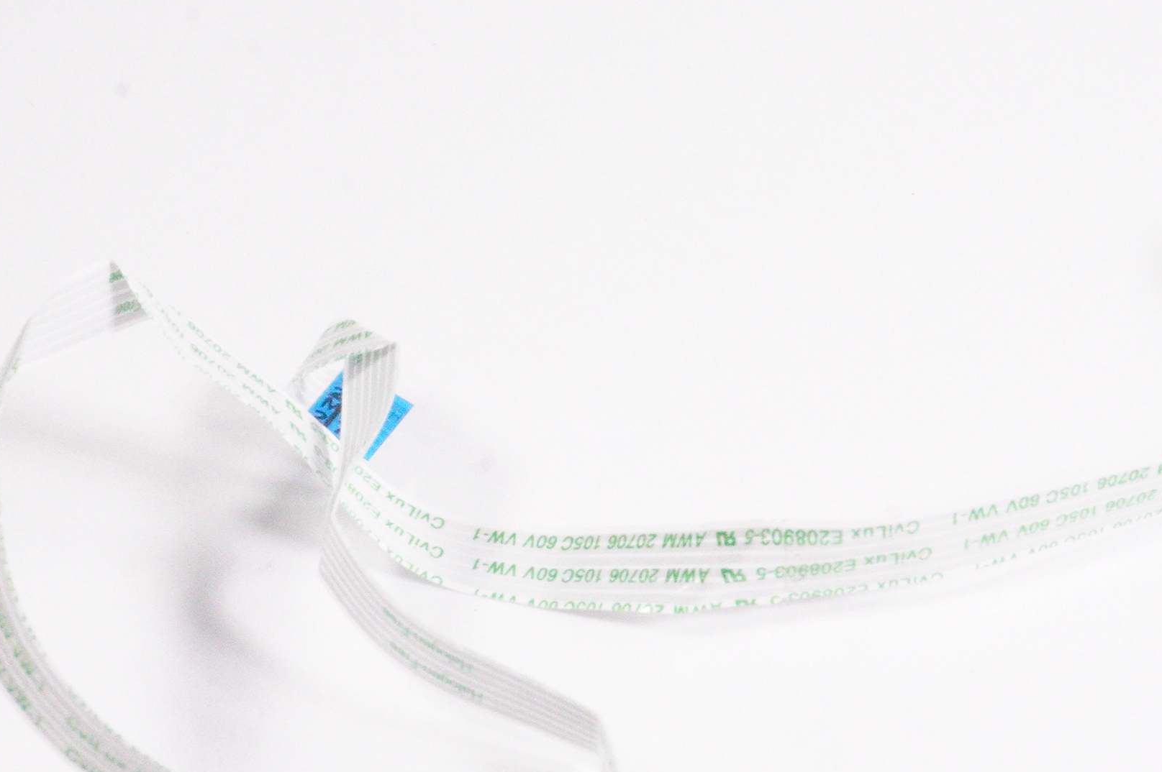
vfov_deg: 14.4
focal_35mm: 95
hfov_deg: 21.5
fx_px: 3064
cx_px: 647
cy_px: 426
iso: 12800
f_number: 22
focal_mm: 34
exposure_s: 1/320
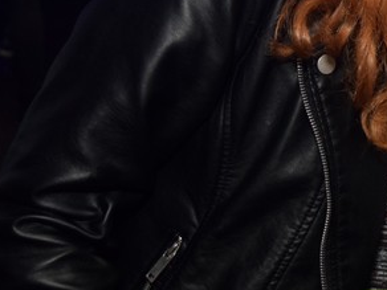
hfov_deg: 15.9
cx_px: 427
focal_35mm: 120
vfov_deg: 12.1
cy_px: -48
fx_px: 1342
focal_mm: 24
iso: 1600
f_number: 4
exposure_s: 1/50
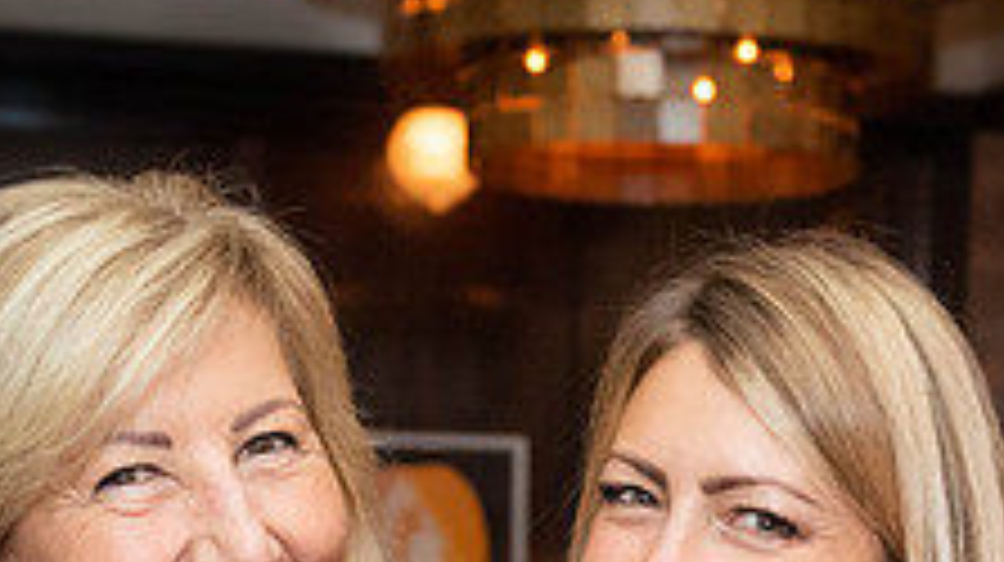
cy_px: 866
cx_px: 733
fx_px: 2846
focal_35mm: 107
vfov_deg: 10.8
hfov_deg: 19.9
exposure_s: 1/40
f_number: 2.8
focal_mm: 24
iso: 1600
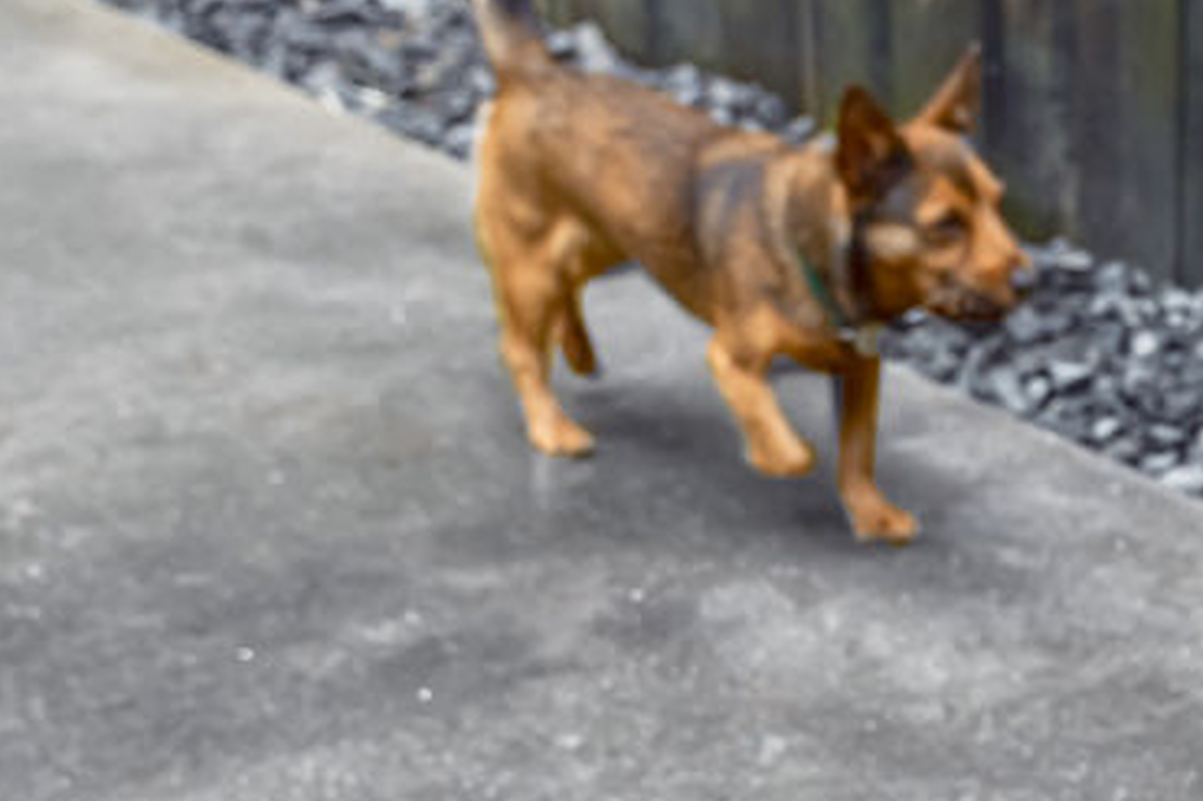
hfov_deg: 17.7
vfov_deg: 12.6
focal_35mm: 104
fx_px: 3474
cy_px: 1112
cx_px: 1778
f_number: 4.5
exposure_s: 1/500
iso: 320
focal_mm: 29
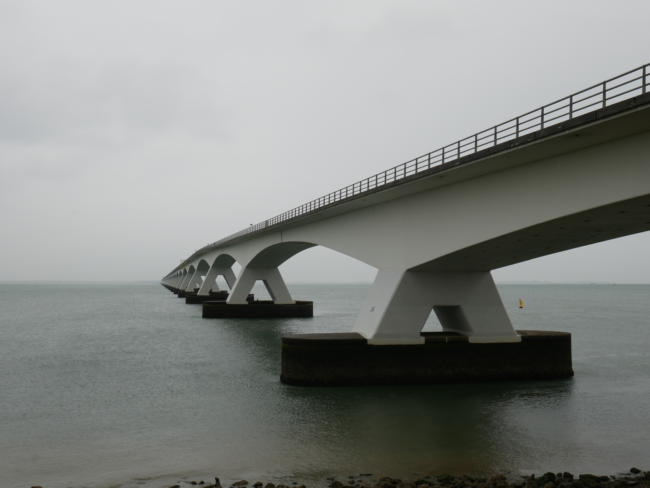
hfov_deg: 49.0
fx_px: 714
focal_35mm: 38
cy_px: 244
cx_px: 325
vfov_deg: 37.7
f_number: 7.1
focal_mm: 19
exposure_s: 1/250
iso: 200
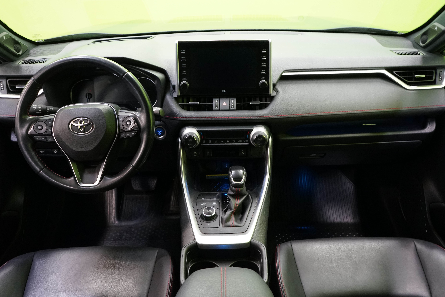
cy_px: 148
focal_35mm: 29
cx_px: 222
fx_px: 358
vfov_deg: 45.0
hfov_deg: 63.7
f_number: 5
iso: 2500
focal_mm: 29
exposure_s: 1/20
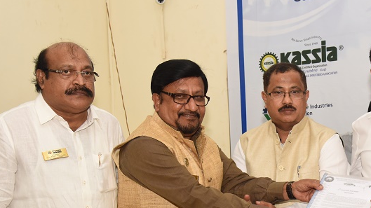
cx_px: 300
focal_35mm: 82
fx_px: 806
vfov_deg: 14.5
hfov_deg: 25.4
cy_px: 197
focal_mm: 46
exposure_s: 1/100
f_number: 7.1
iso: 1600
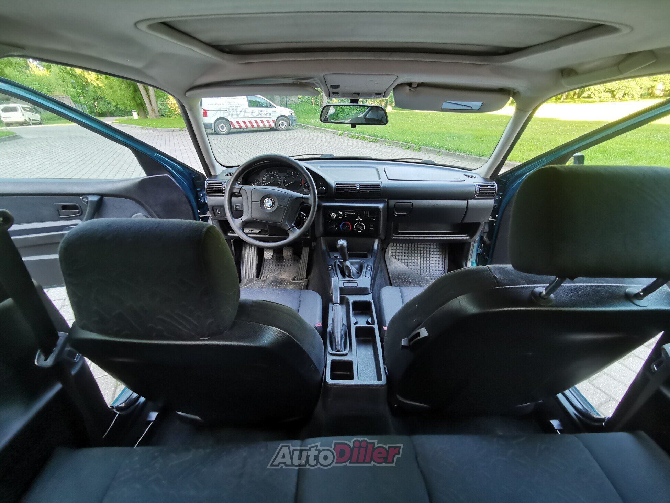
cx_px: 335
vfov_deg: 74.7
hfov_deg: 91.0
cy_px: 252
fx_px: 329
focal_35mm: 17
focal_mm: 2.26
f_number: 2.2
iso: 200
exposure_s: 1/50
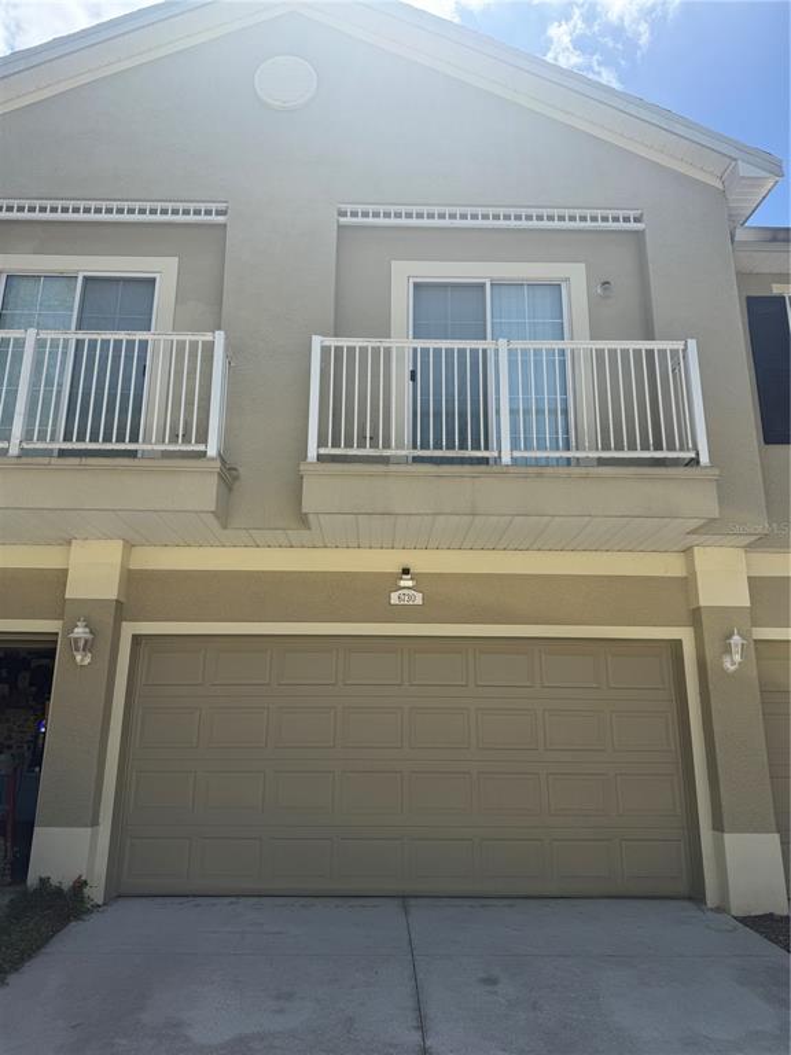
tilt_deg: +15.1
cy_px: 528
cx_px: 396
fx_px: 731
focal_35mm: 24
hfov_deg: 56.8
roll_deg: -0.9
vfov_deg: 71.6
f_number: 1.78
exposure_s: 1/3279
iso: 80
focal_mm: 6.76
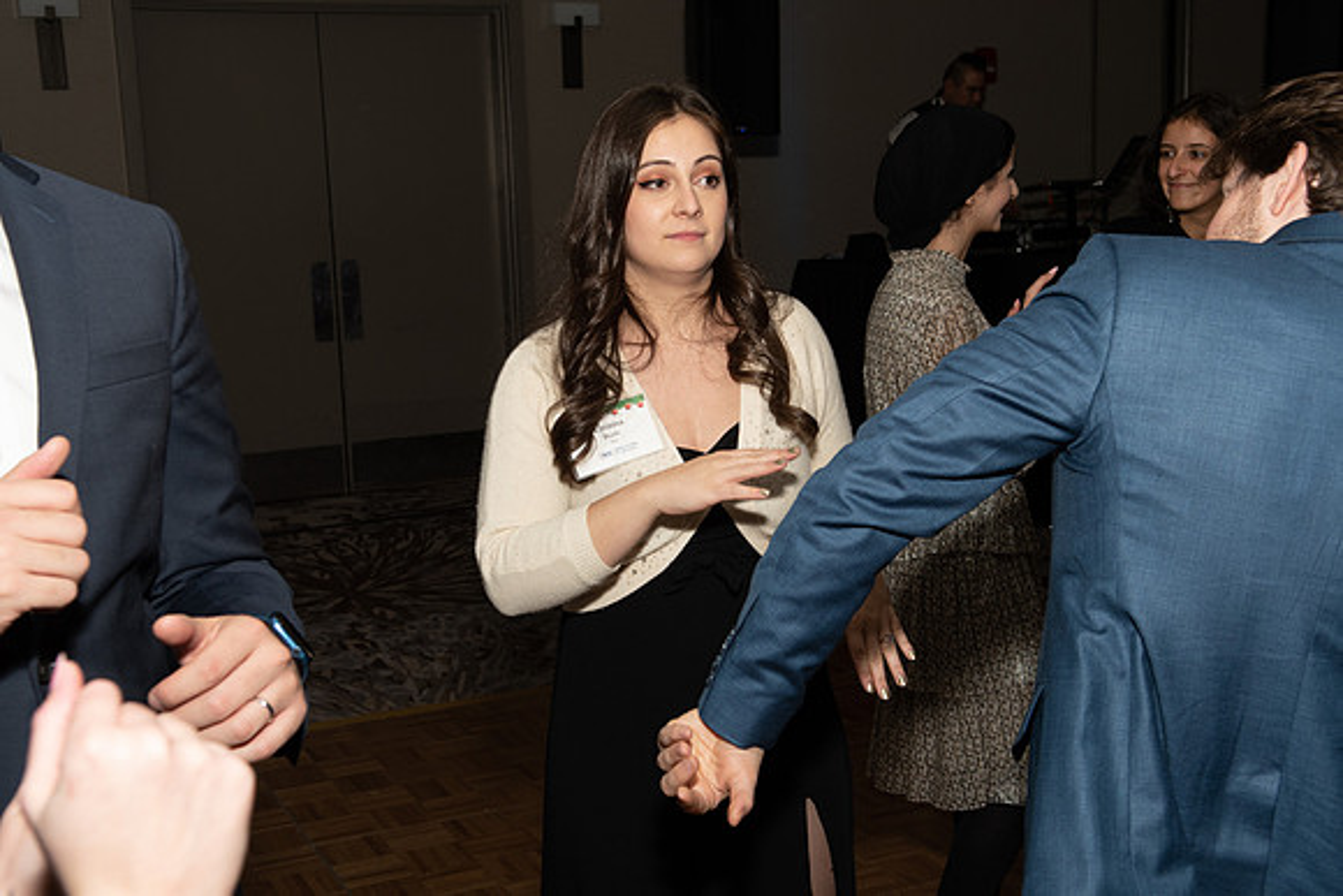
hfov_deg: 41.1
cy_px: 448
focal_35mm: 48
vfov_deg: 28.1
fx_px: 1791
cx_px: 672
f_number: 6.3
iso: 400
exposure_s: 1/250
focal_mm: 32
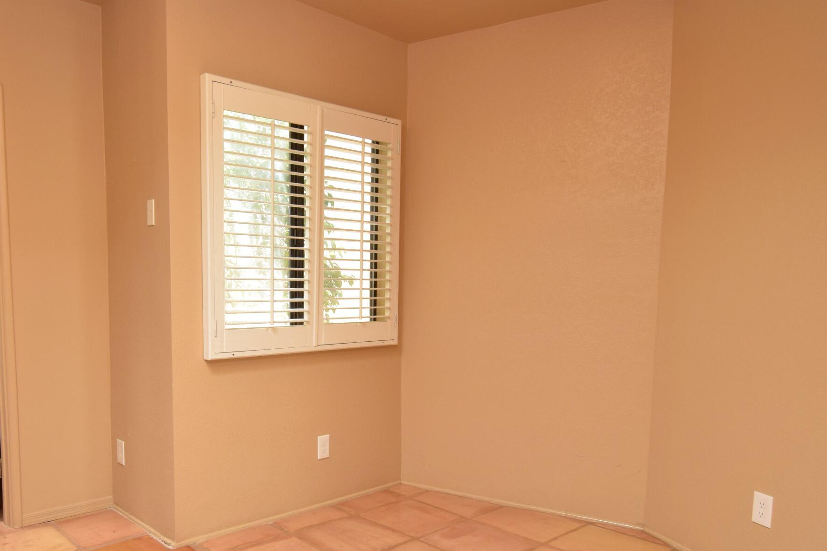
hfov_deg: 64.4
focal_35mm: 28
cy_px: 358
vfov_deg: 46.0
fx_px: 640
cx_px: 290
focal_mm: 11
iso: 400
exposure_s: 1/25
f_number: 9
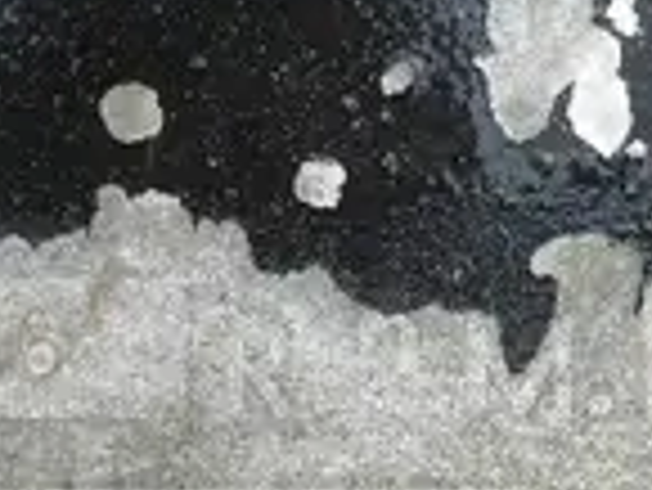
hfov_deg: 25.0
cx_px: 486
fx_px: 1452
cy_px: 463
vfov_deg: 18.8
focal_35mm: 77
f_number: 3
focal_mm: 5
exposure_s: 1/80
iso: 64
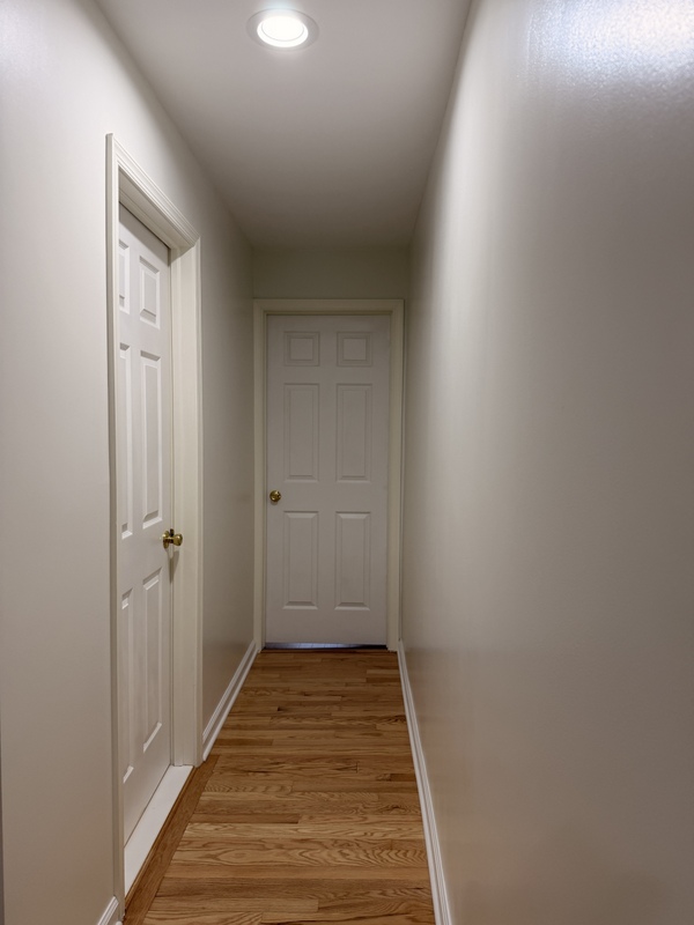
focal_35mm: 24
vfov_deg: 71.6
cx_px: 347
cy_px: 462
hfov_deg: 56.8
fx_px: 642
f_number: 1.78
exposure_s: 1/120
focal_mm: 6.76
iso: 125
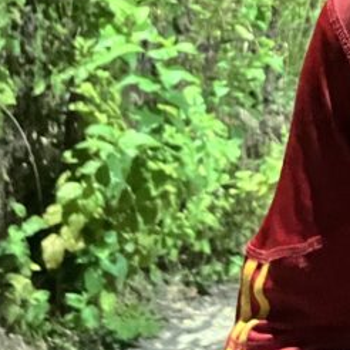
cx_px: 691
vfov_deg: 16.3
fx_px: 1178
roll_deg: -0.9
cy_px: -61
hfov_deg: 14.2
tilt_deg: -1.7
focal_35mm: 103
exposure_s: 1/16
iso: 640
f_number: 1.8
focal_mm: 3.99
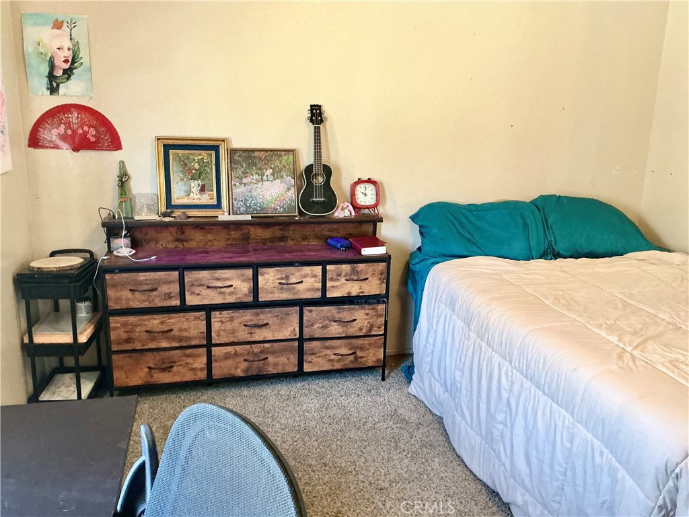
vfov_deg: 48.2
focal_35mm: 29
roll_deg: -1.2
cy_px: 258
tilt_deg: -13.1
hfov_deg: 61.7
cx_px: 344
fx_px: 577
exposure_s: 1/60
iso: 250
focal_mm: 3
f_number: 1.8
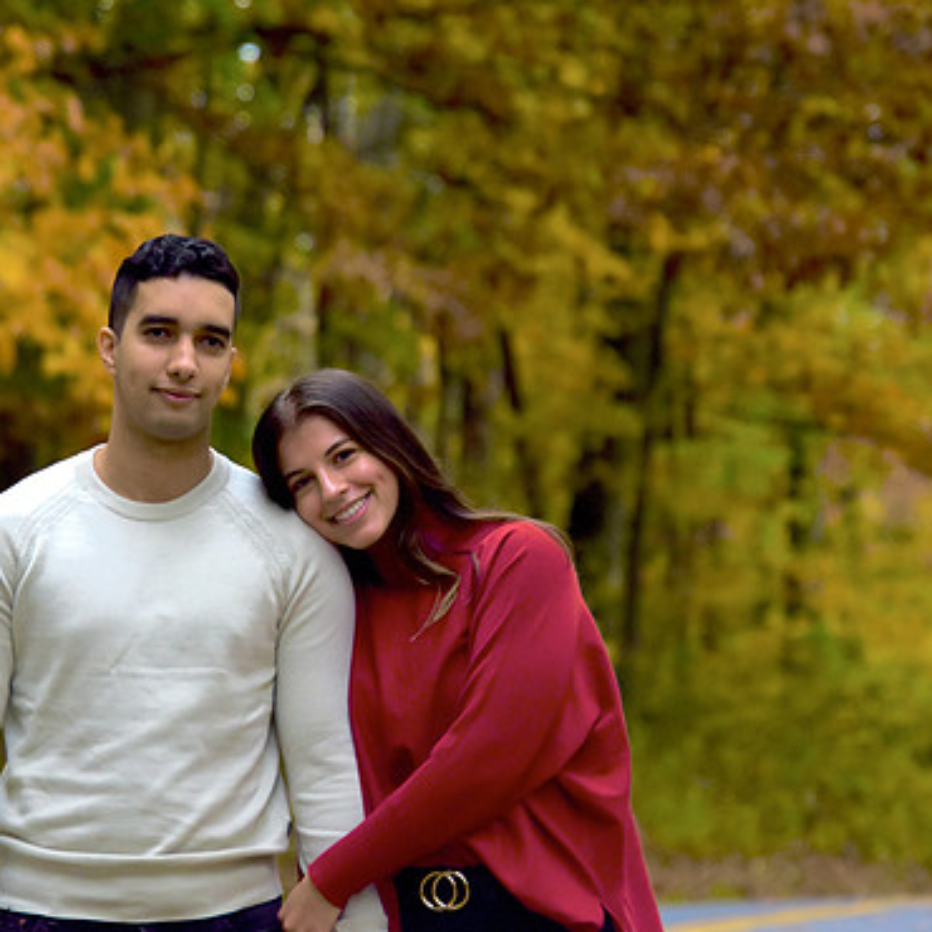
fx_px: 8824
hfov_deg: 6.0
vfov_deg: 6.0
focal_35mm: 290
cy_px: 470
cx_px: 317
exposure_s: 1/750
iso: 1000
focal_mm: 145
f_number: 5.6
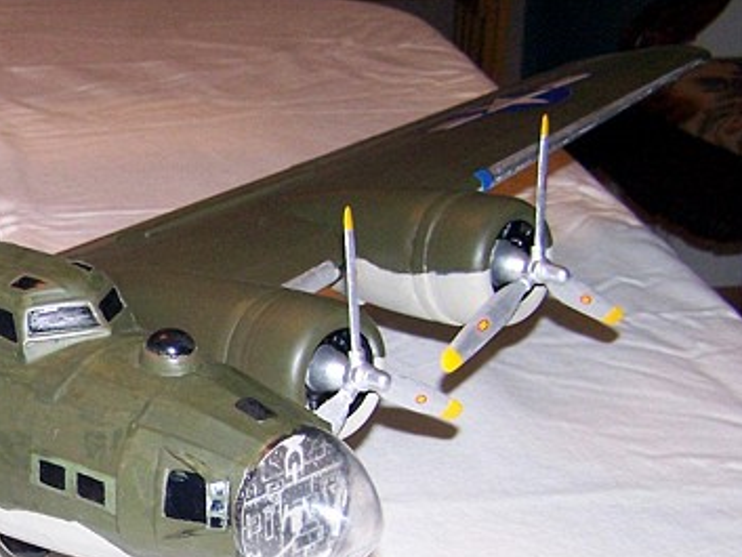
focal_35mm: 86
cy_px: 456
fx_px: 1844
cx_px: -57
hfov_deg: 21.7
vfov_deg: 17.0
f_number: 2.8
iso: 140
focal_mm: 6.3
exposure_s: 1/60
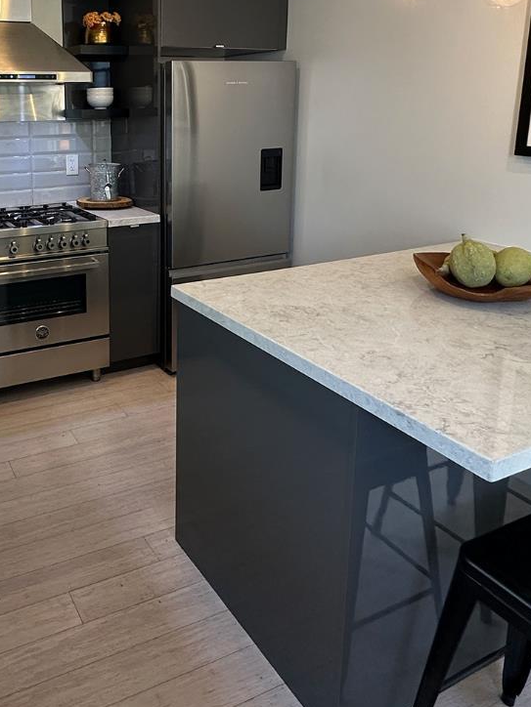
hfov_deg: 45.2
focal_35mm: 29
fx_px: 593
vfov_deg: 59.4
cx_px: 88
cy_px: 206
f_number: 2.2
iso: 200
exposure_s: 1/60
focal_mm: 2.22
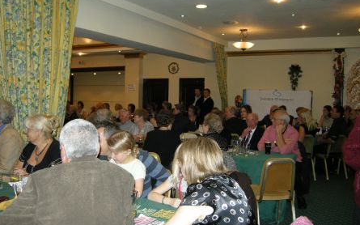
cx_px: 178
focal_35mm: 38
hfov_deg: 51.5
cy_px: 108
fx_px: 373
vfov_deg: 33.6
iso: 186
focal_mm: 7.5
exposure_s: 1/60
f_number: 2.7
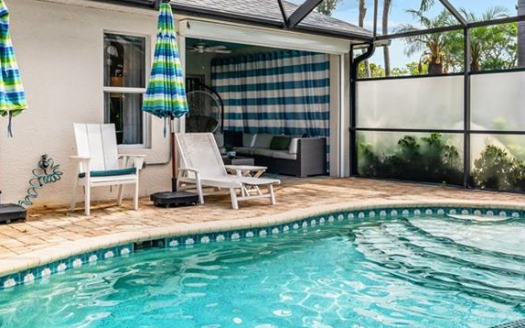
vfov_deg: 31.7
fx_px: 572
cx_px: 339
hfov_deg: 48.7
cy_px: 112
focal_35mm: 40
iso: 320
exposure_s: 1/320
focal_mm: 22
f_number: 10
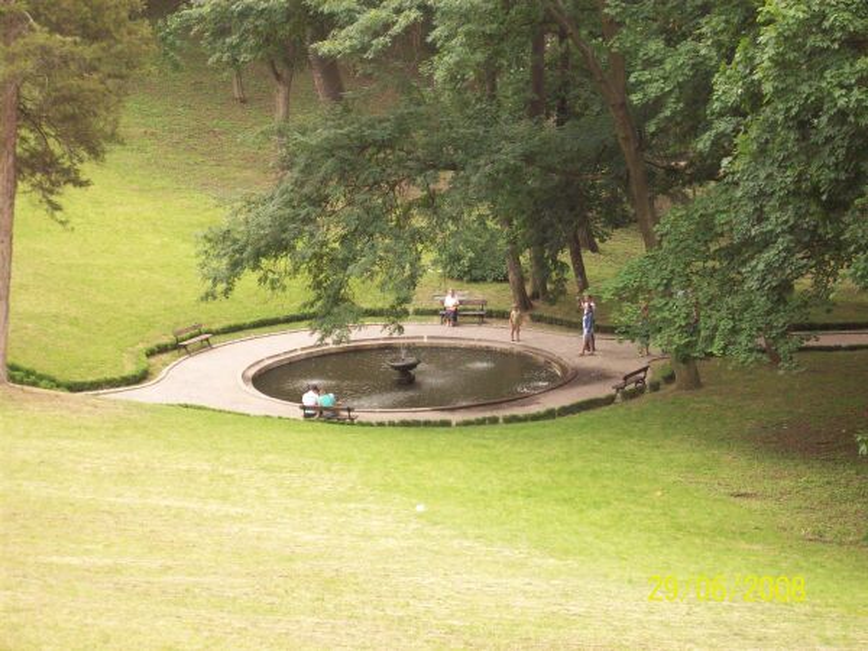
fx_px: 2783
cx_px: 434
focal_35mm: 111
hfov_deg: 17.7
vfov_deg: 13.3
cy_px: 326
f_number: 5.2
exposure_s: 1/163
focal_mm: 18.6
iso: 200
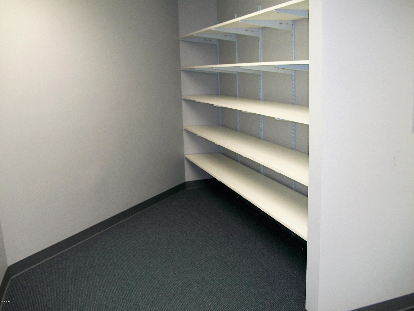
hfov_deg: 56.8
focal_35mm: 32
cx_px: 207
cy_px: 156
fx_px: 383
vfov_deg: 44.2
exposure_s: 1/30
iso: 80
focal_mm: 5.7
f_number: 2.9
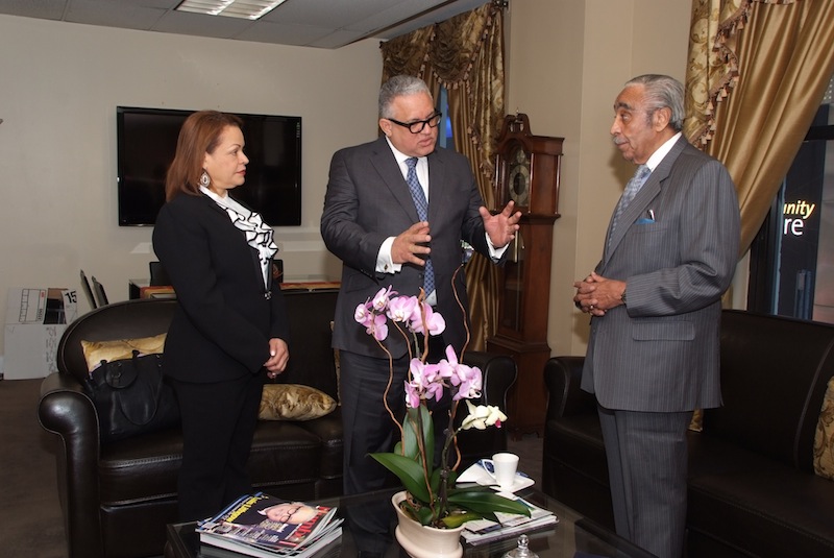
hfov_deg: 57.2
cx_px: 417
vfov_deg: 40.0
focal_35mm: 33
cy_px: 279
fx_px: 765
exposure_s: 1/80
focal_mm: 22
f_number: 7.1
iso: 500
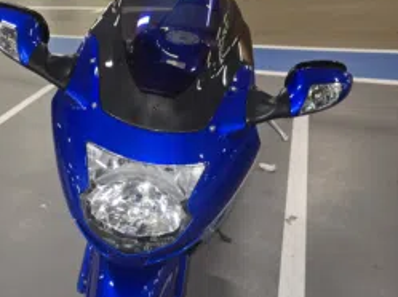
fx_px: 425
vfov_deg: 38.2
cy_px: 193
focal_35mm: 37
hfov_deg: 50.0
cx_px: 169
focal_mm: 6.3
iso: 125
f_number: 1.7
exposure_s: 1/25
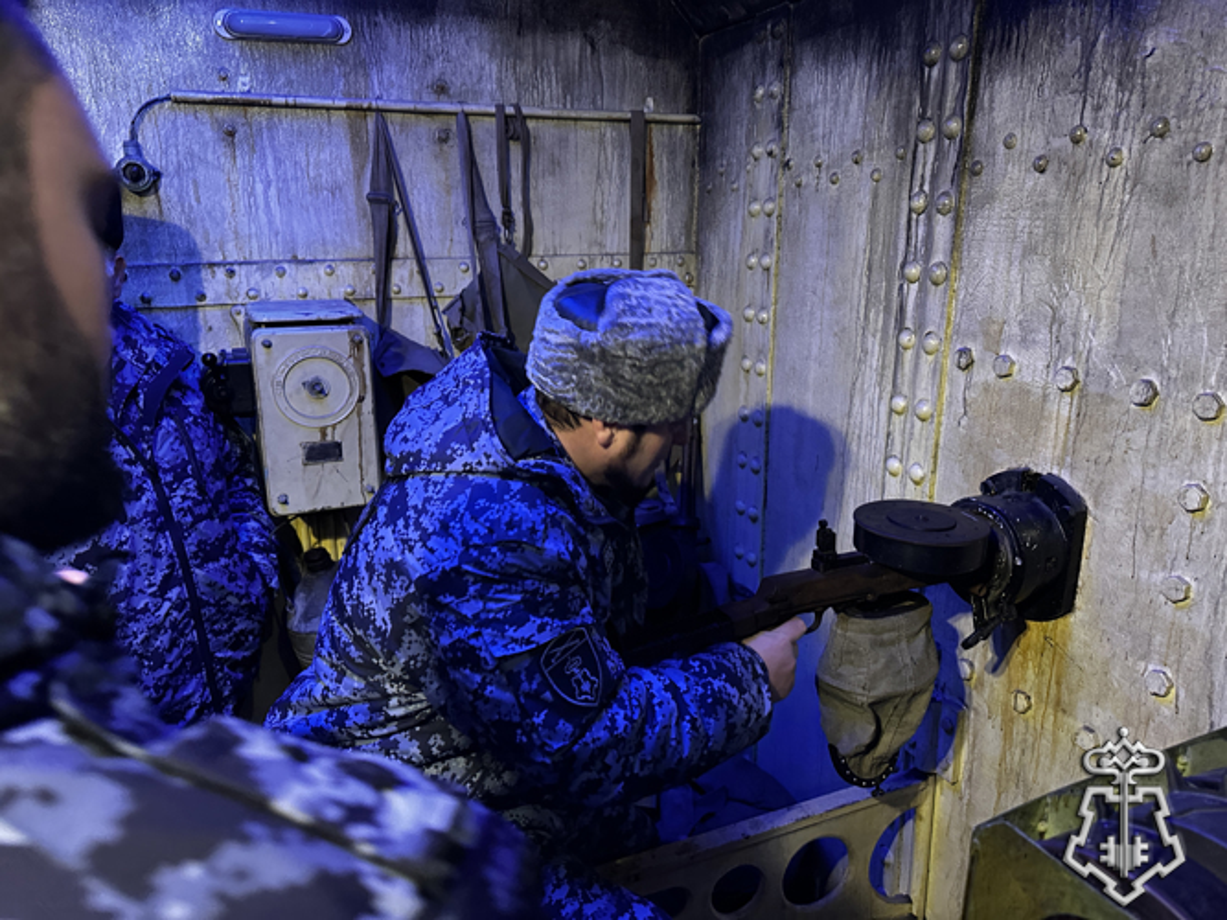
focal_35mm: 24
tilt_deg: -15.8
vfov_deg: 56.8
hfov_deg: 71.6
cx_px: 614
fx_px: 851
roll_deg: +1.3
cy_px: 460
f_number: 1.78
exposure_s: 1/25
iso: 1000
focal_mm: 6.86
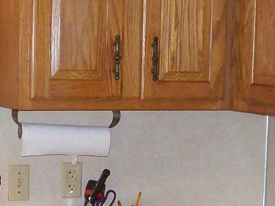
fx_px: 1081
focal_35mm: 136
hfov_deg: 14.4
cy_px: 239
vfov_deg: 10.7
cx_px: 72
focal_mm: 6
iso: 200
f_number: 2.7
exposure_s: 1/64
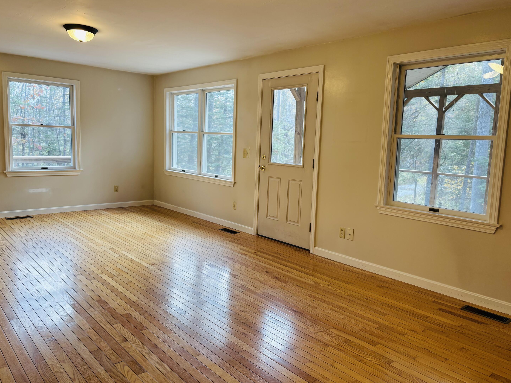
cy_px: 188
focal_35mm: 27
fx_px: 399
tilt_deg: -6.8
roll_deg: -1.9
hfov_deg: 65.3
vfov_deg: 51.4
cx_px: 252
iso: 100
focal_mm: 5.96
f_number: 1.6
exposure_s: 1/60
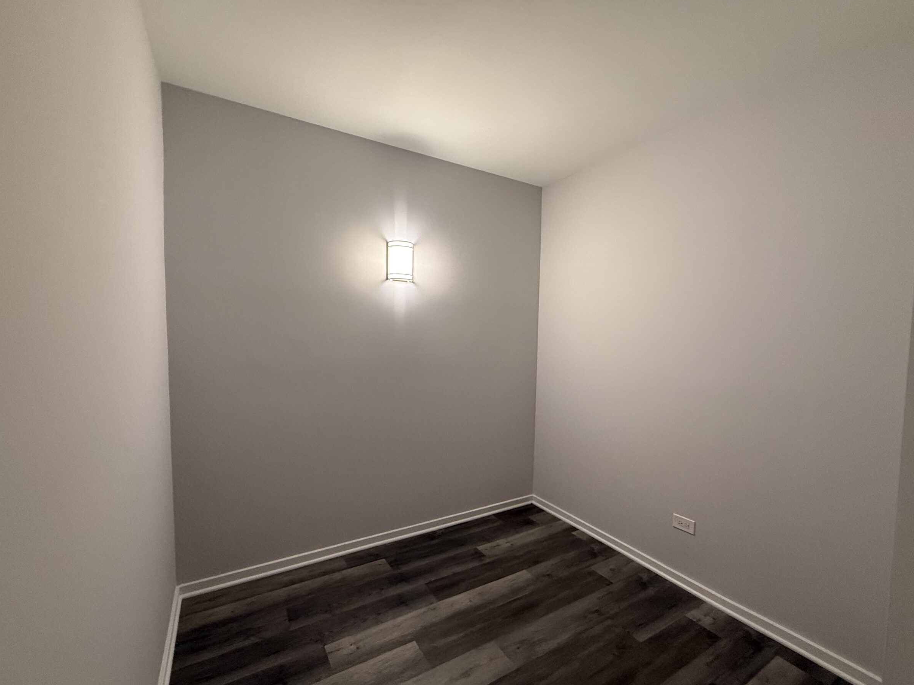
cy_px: 361
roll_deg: -1.0
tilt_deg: -3.9
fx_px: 396
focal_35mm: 15
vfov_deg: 81.7
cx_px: 458
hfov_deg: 98.2
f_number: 2.2
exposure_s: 1/60
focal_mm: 2.22
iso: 400
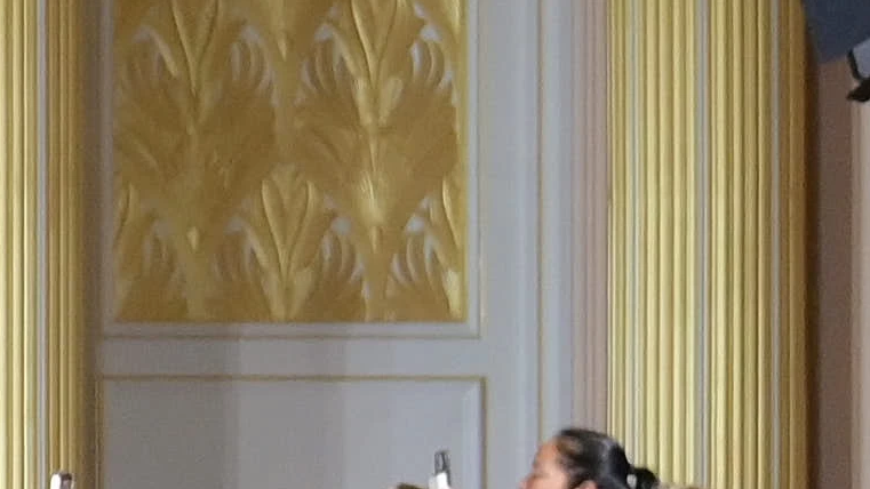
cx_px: -1351
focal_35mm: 245
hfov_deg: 8.0
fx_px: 5652
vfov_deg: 5.0
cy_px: 453
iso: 2000
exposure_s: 1/500
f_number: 2.8
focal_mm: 30
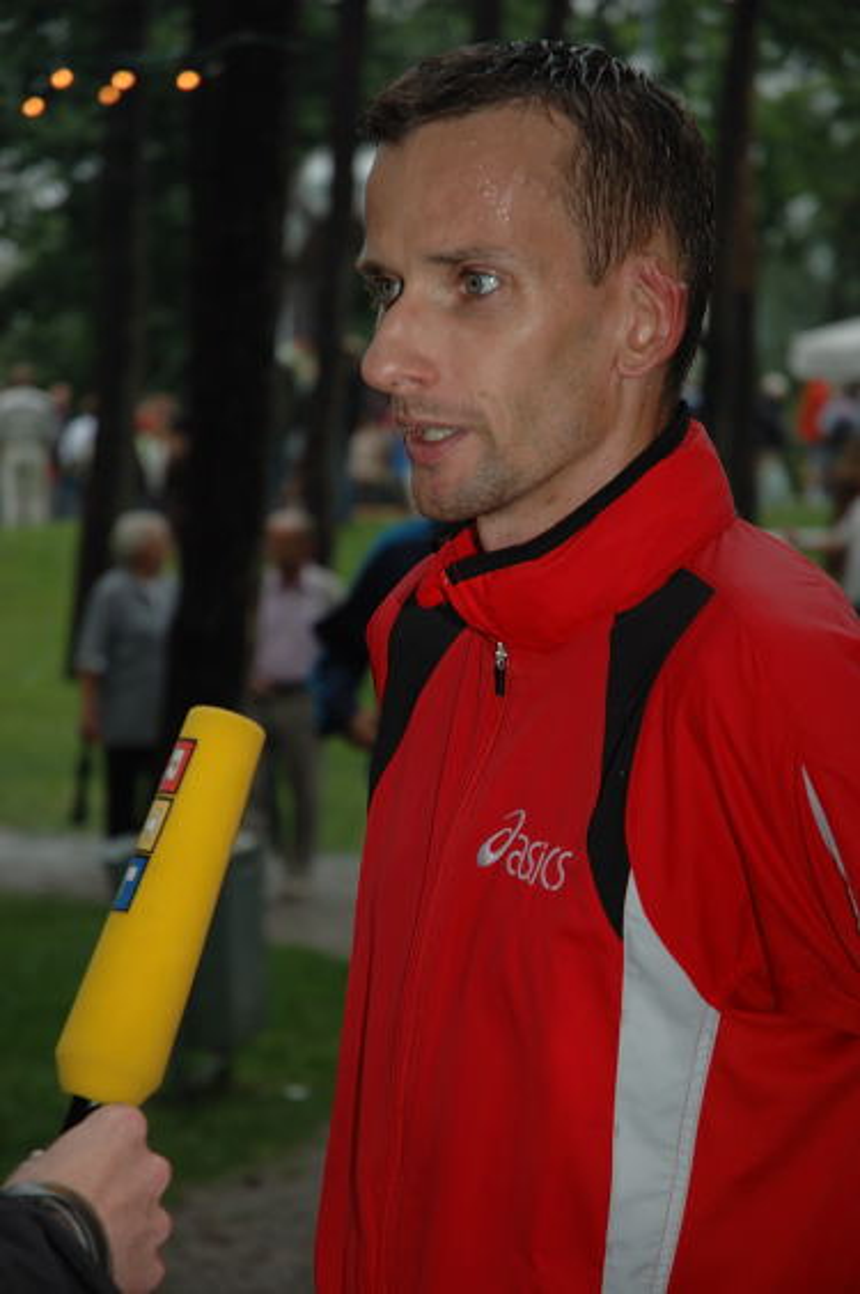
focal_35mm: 105
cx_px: 430
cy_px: 647
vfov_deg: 19.5
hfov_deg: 13.0
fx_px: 3769
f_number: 4.5
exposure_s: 1/60
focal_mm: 70
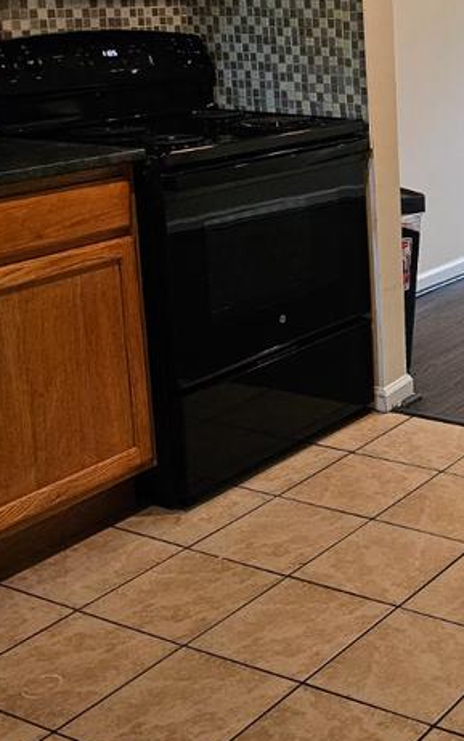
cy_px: 191
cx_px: 631
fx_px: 1153
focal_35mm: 57
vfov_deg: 35.0
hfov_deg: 20.5
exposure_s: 1/120
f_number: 1.7
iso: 320
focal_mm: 6.3
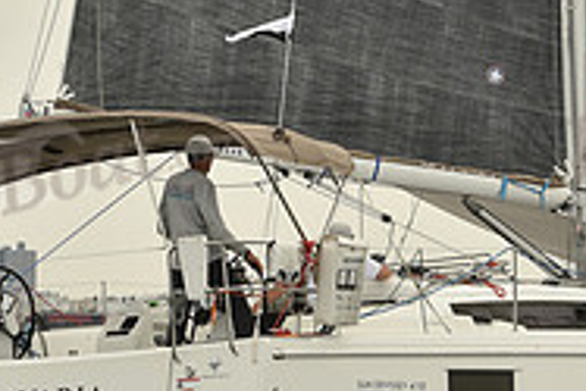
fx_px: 3535
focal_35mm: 217
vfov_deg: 6.3
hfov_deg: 9.5
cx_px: 407
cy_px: 305
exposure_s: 1/640
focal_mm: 70
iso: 250
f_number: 9
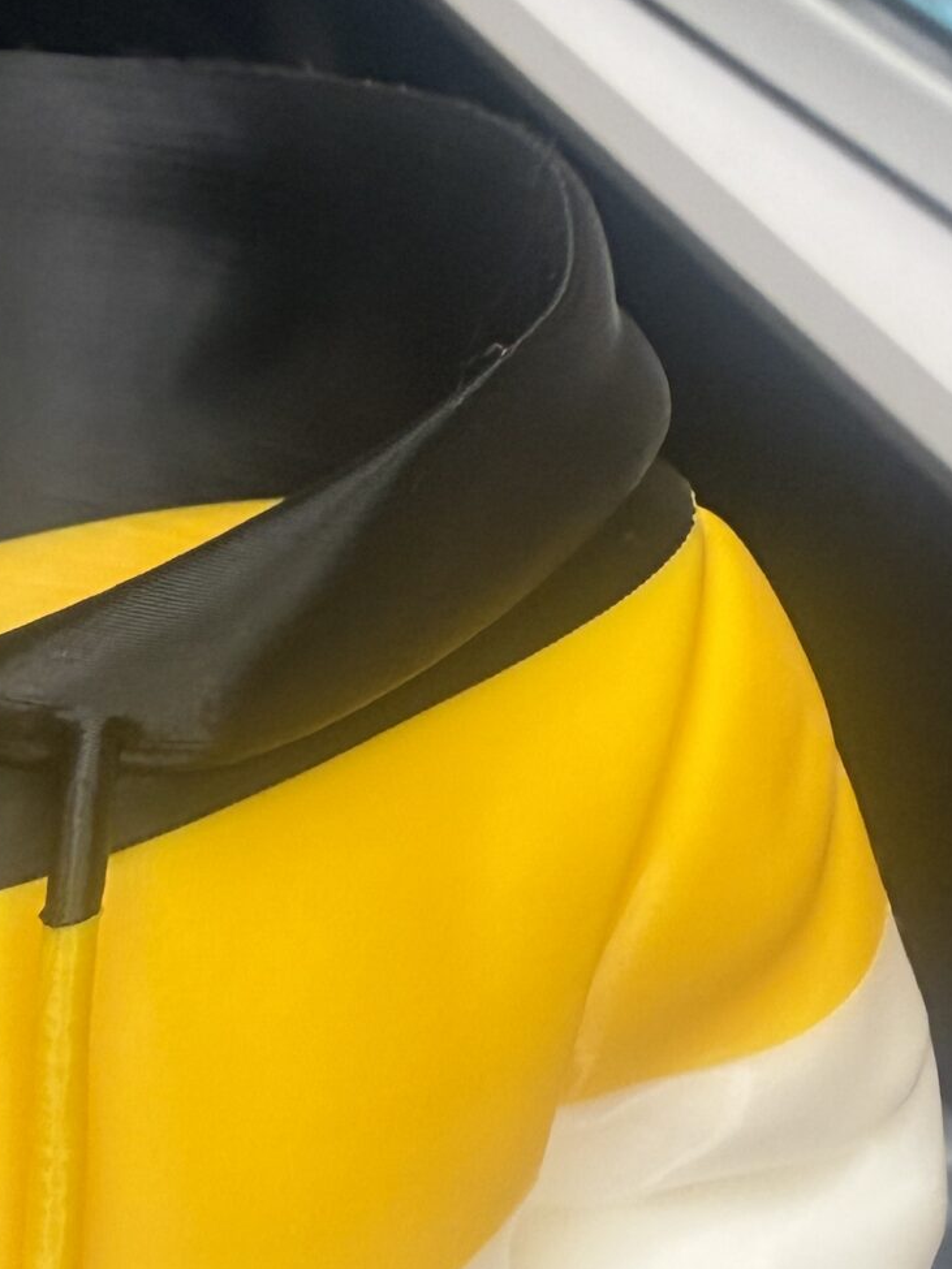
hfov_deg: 22.0
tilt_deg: -52.5
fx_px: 2311
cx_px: -103
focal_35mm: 63
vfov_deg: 29.3
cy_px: 1169
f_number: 2.2
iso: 125
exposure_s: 1/100
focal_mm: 2.22
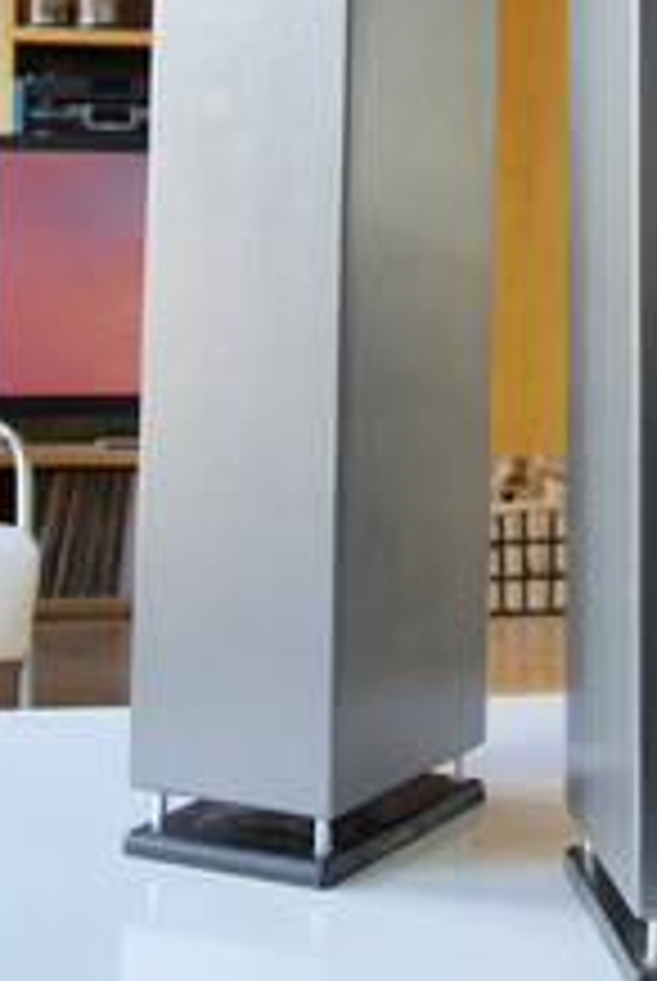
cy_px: 130
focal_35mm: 66
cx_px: 551
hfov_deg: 20.4
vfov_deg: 29.4
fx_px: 1801
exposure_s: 1/60
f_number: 5
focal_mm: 24
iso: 400
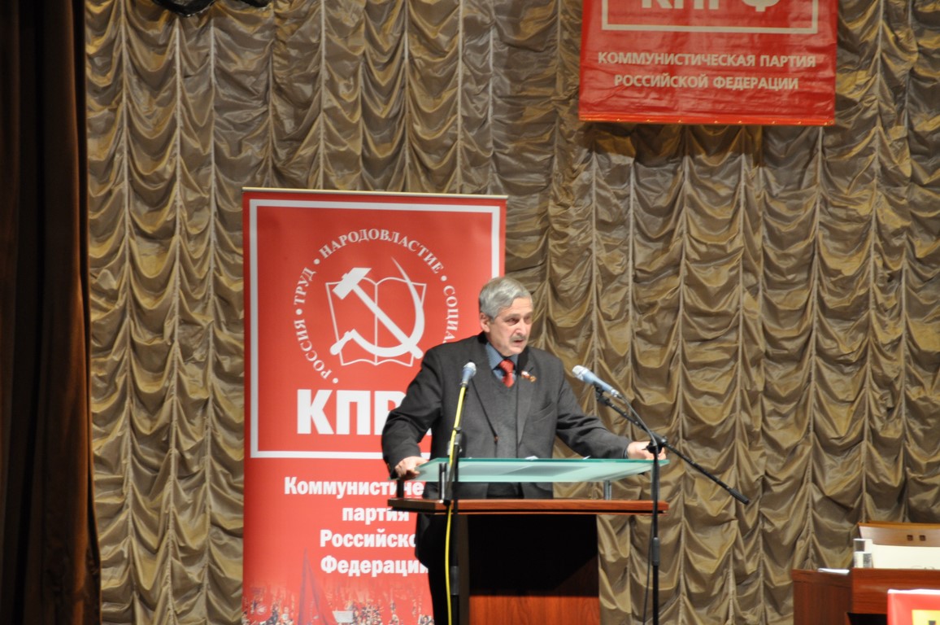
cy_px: 312
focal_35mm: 195
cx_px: 470
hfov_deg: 10.6
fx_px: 5086
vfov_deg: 7.0
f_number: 5.6
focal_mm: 130
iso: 800
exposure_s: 1/40
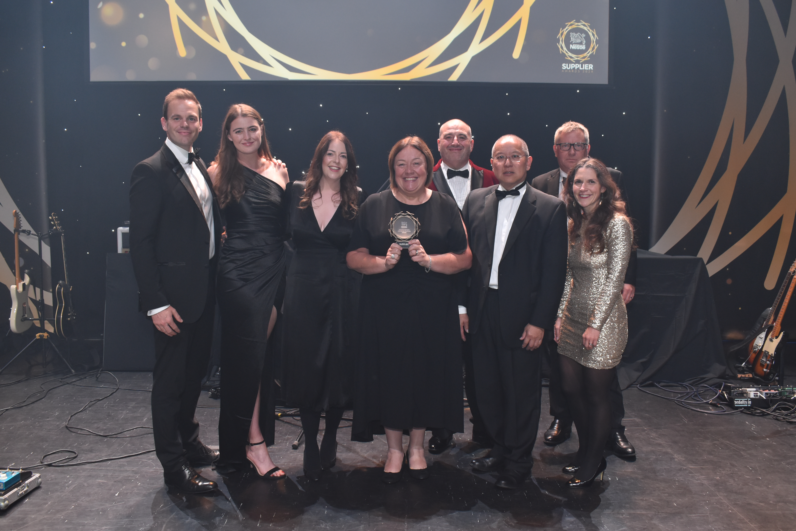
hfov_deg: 57.2
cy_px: 266
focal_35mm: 33
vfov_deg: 40.0
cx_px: 398
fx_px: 730
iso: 800
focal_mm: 22
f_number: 7.1
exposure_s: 1/60
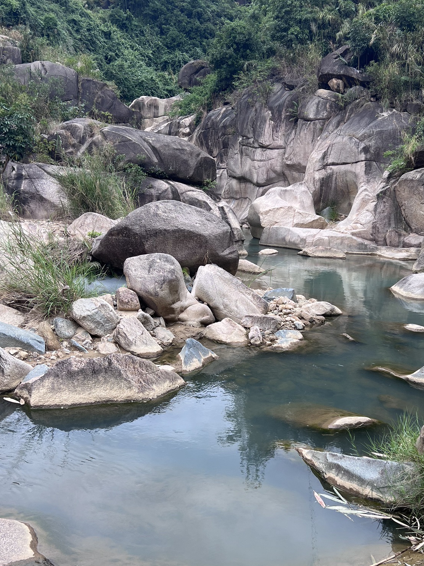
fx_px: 572
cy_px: 305
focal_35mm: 35
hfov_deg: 40.5
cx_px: 257
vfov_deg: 52.6
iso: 50
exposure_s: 1/121
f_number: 1.5
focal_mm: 5.7
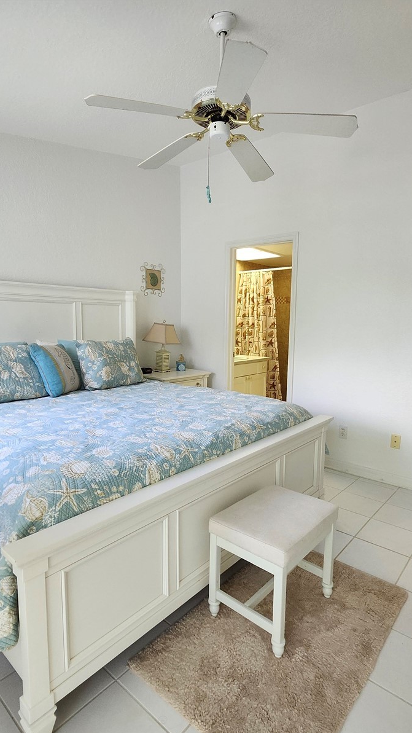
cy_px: 367
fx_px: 369
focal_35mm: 19
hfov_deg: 58.3
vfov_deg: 89.6
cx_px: 205
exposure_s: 1/60
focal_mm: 1.74
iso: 160
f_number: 2.2
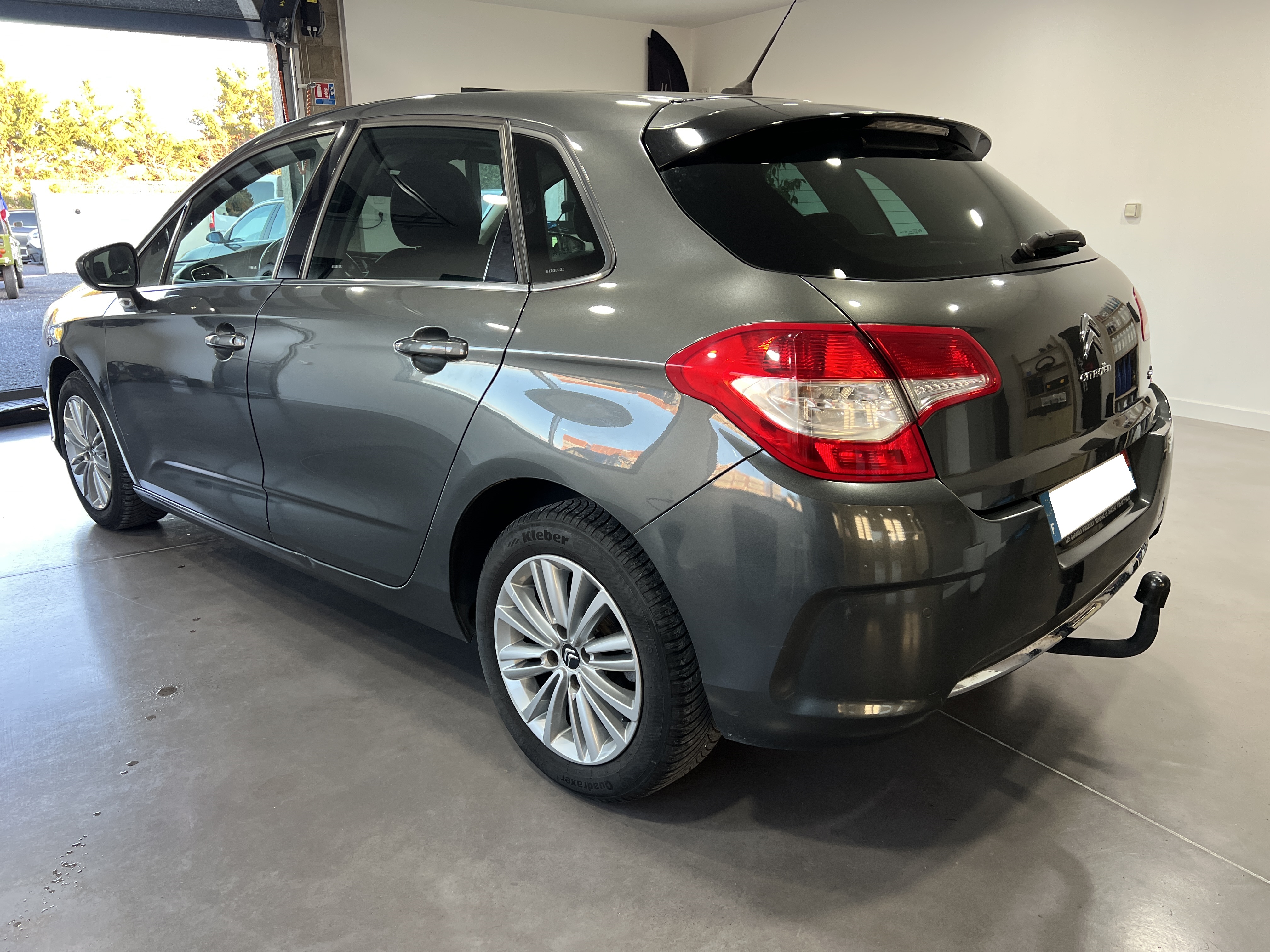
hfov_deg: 67.3
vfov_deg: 53.1
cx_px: 635
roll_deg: +0.9
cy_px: 476
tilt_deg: -15.8
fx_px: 954
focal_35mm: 26
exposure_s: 1/100
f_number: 1.5
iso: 125
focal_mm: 5.7
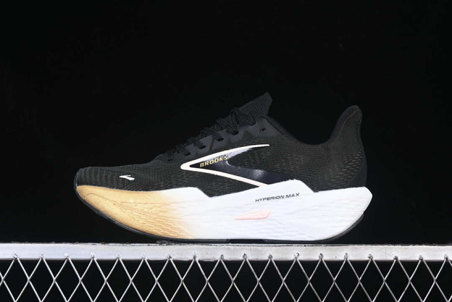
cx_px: 226
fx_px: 942
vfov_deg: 18.2
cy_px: 151
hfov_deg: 27.0
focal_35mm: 75
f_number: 6.3
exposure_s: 1/60
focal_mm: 50
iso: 160
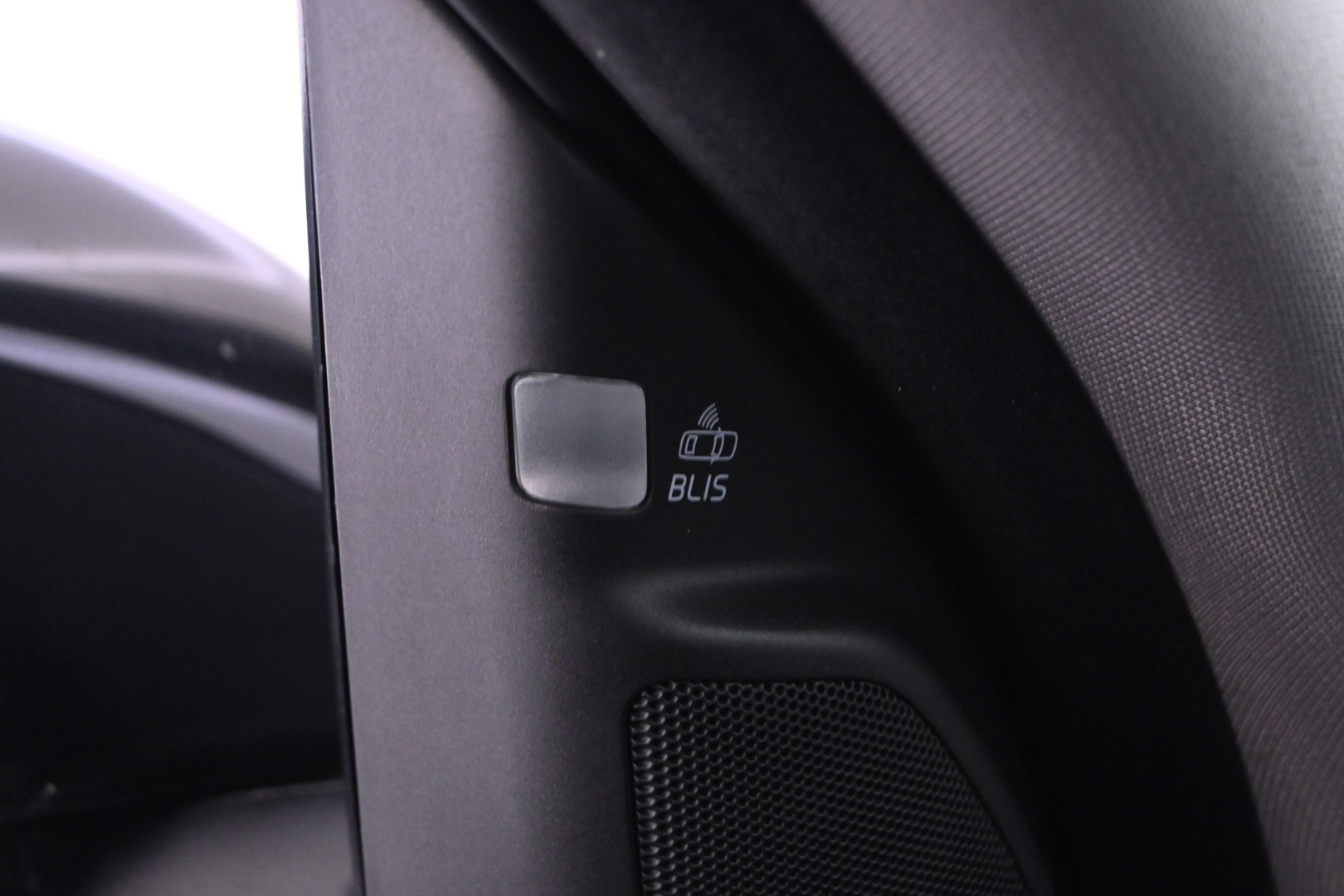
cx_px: 672
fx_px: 2520
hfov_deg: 29.9
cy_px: 448
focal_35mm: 68
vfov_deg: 20.2
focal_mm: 45
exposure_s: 1/13
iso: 3200
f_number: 6
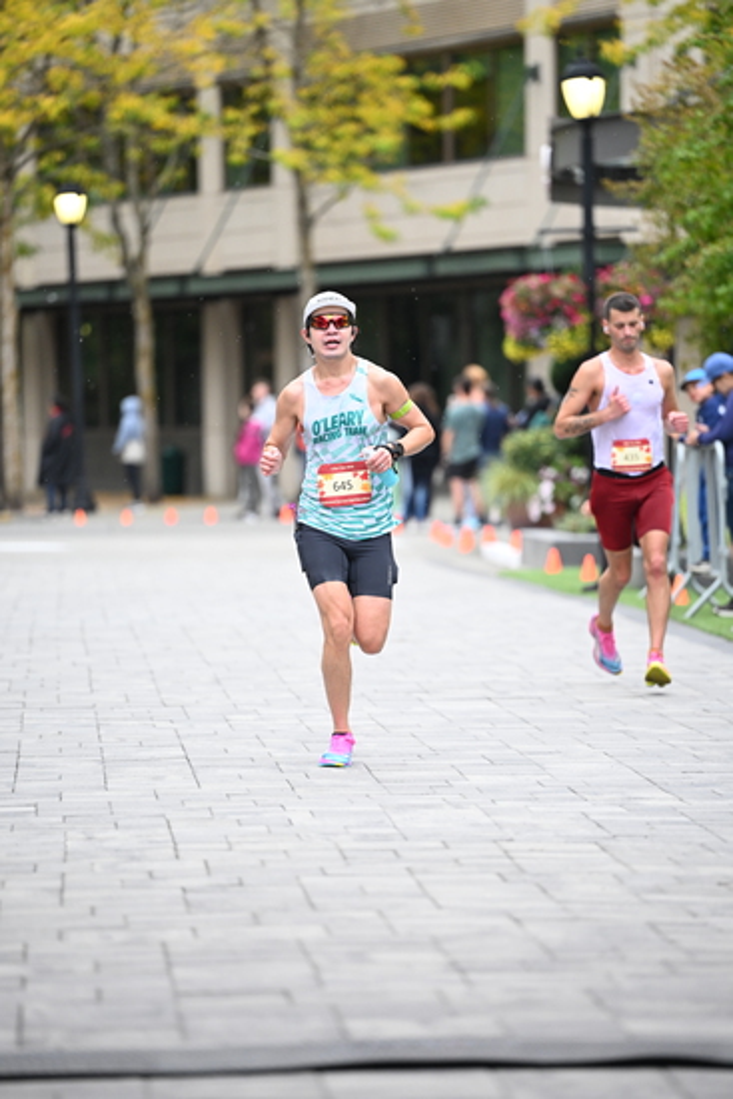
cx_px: 366
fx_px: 5341
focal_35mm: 175
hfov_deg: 7.9
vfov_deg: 11.7
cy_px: 550
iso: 1600
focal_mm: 175
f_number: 2.8
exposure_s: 1/1250
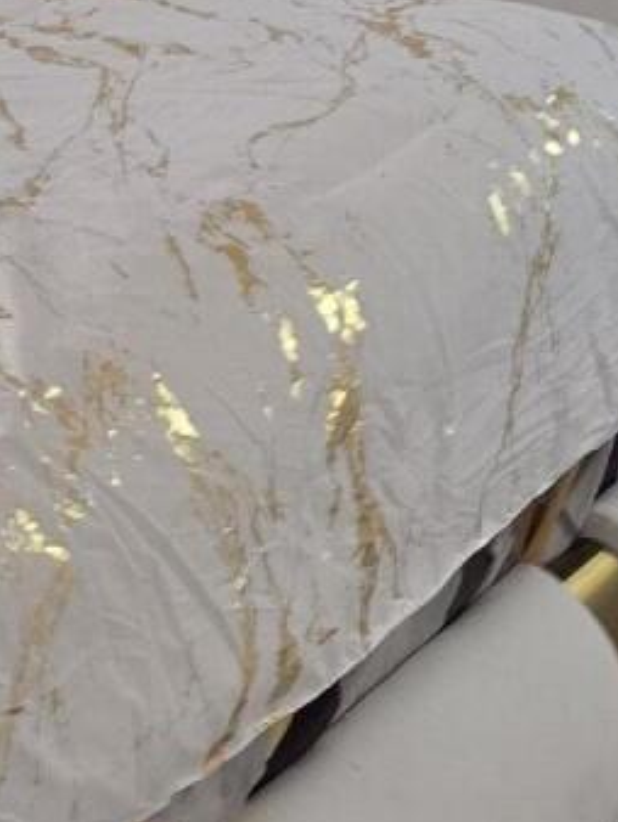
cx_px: 263
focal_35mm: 136
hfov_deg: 10.9
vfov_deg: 14.5
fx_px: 3233
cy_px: 508
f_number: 1.7
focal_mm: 6.3
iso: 200
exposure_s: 1/120
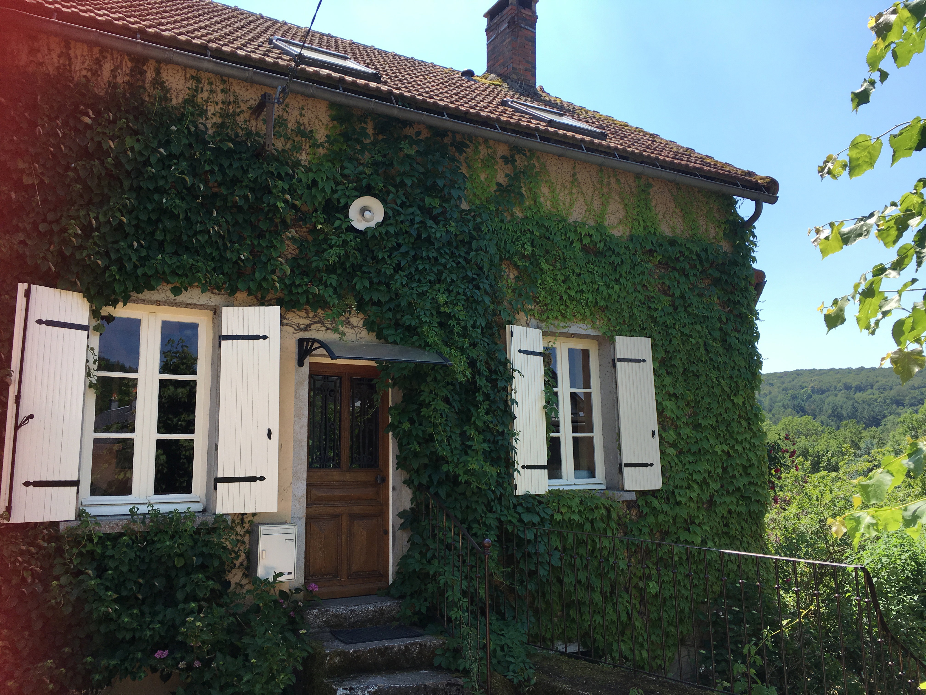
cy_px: 348
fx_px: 776
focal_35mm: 29
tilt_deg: +8.5
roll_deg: +1.1
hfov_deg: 61.7
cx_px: 463
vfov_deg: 48.2
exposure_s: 1/746
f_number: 2.2
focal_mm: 4.15
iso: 25
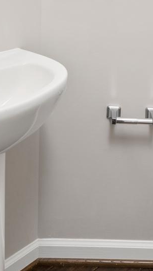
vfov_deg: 37.3
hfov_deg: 26.3
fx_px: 324
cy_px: -34
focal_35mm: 45
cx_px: 107
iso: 320
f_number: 7.1
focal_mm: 15
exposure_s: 1/100
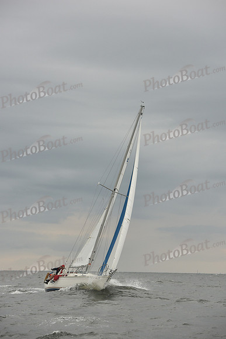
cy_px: 170
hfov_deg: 11.0
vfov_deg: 16.4
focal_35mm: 125
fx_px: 1176
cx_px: 113
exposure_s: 1/640
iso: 500
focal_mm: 125
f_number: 6.3
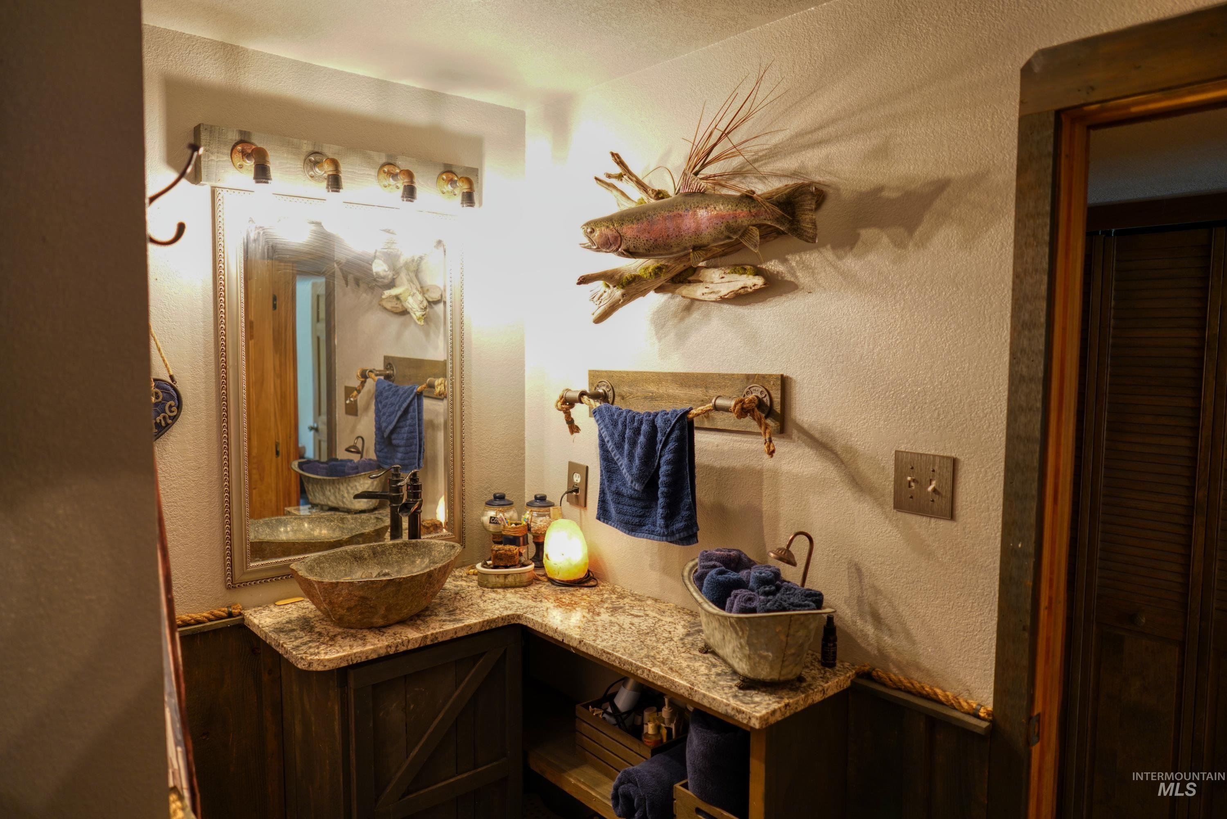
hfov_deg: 71.5
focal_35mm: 25
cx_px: 614
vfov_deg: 51.3
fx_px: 852
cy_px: 410
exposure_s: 1/20
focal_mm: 25
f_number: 2
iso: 320
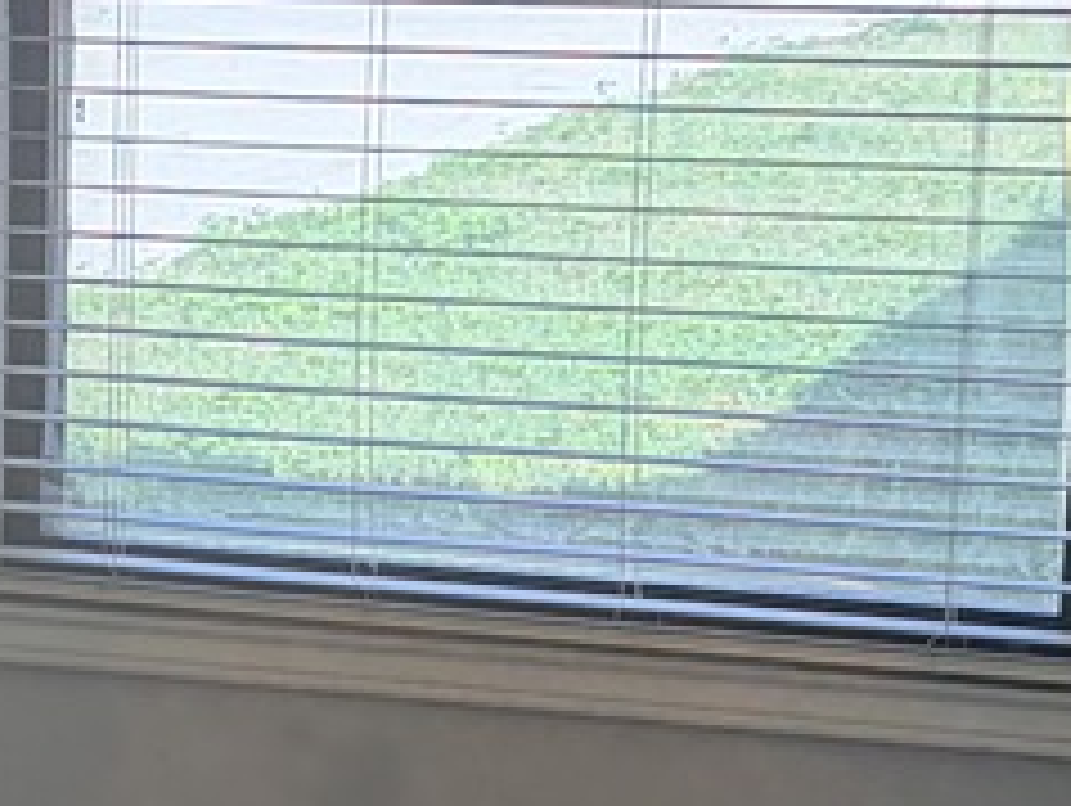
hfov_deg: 11.8
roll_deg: +1.1
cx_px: -698
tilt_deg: -12.5
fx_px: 4862
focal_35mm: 157
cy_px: 599
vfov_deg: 9.5
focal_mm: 5.96
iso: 64
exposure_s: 1/199
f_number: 1.6
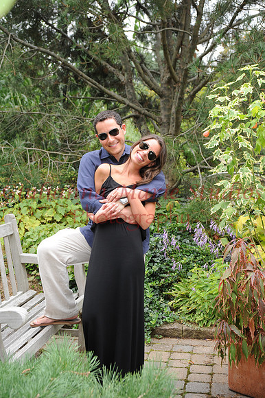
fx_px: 608
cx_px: 132
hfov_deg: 24.6
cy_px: 199
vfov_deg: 36.3
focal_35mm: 55
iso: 500
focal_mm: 55
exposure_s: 1/80
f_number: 7.1
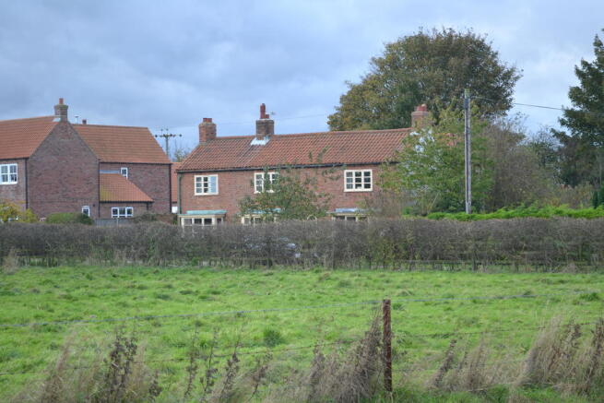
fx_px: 1384
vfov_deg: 16.6
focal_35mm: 82
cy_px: 202
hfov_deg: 24.6
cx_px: 302
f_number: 5.6
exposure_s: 1/125
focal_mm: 55
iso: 280
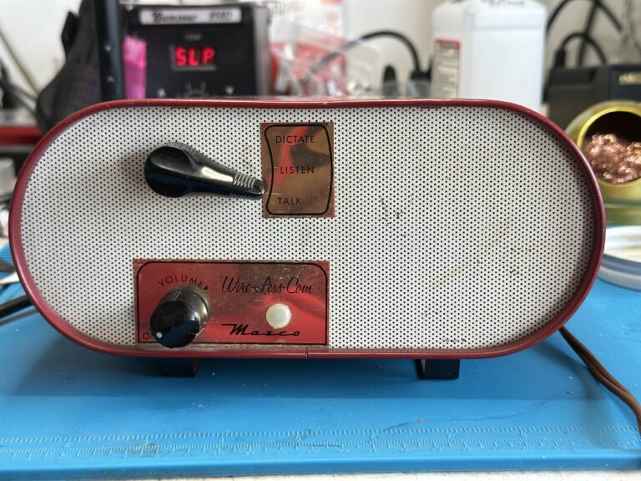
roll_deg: +0.4
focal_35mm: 48
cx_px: 320
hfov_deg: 39.7
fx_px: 889
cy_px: 240
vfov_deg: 30.3
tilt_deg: -15.6
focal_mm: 6.86
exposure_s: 1/120
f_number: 1.78
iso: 64
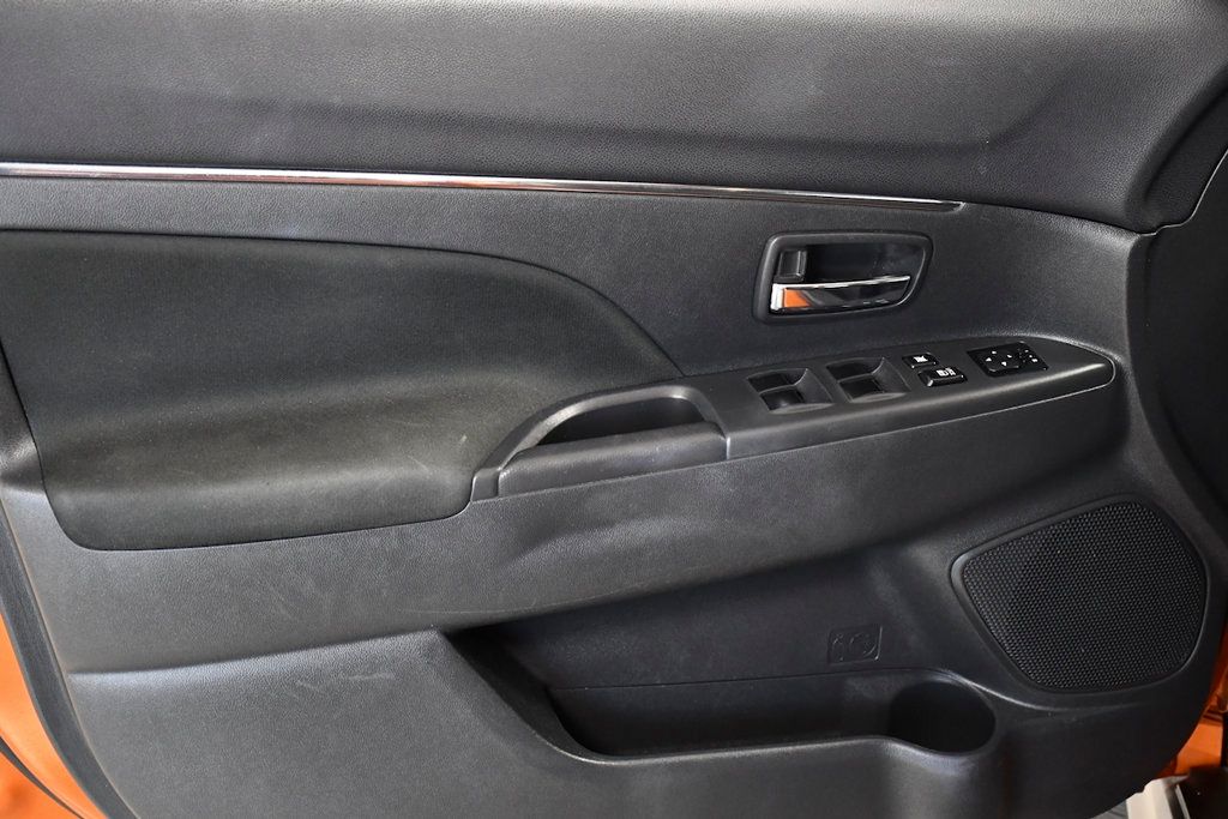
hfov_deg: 38.2
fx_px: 1774
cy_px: 410
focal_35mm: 52
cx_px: 614
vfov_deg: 26.0
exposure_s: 1/100
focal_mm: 35
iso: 2500
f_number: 4.2
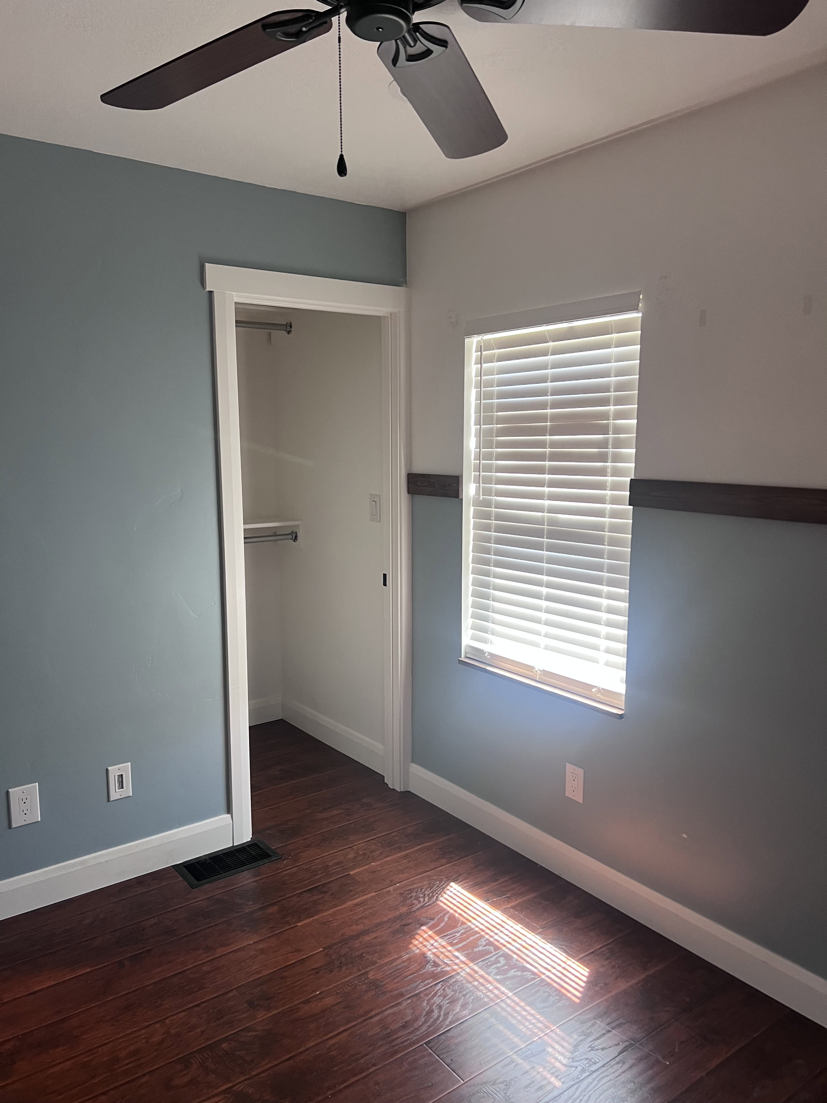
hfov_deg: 53.1
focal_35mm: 26
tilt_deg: -3.3
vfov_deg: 67.3
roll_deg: +0.8
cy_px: 552
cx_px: 414
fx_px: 828
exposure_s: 1/60
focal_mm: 5.7
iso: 160
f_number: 1.5
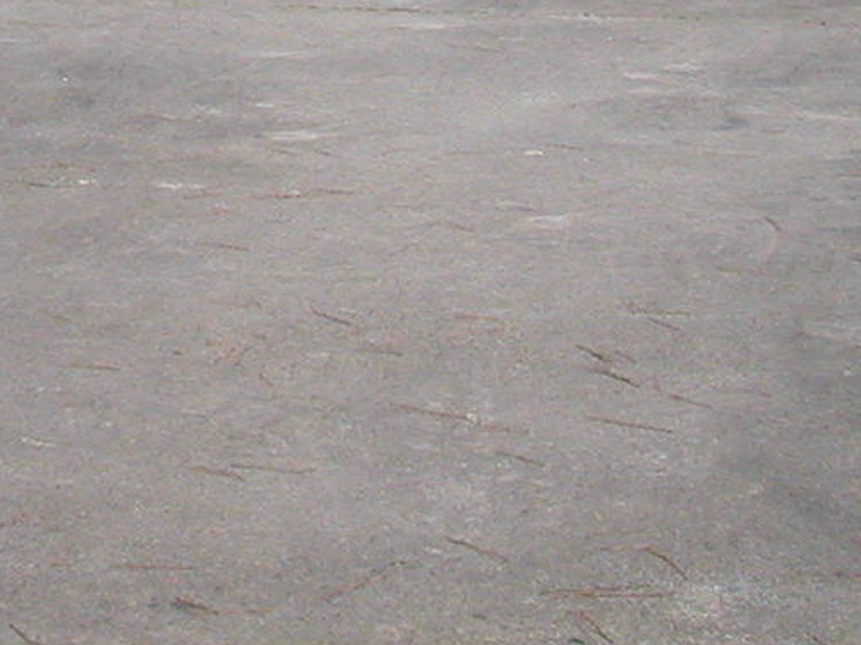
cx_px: -264
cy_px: -379
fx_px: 2934
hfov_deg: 15.8
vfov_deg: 11.9
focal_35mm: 118
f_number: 4.5
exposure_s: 1/168
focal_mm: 5.6
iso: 100
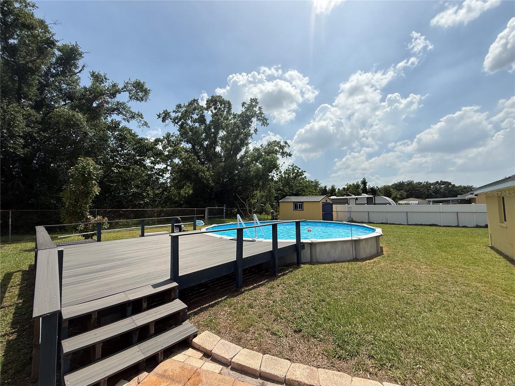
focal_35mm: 14
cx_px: 258
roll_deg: +0.0
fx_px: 208
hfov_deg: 102.1
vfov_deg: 85.7
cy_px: 193
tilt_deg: +3.1
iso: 50
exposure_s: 1/3289
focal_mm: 2.22
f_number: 2.2
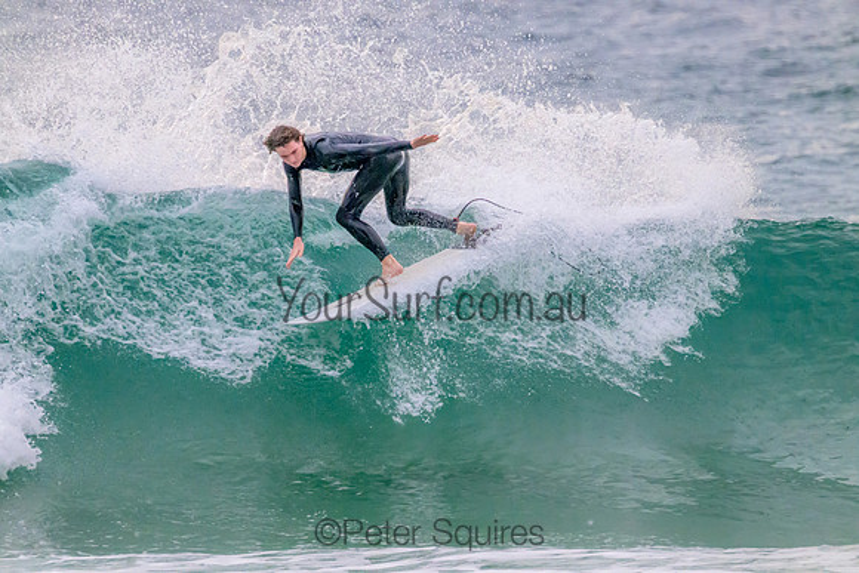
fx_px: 19092
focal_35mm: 800
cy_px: 286
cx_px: 430
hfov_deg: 2.6
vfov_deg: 1.7
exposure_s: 1/1600
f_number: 11
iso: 14400
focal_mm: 800
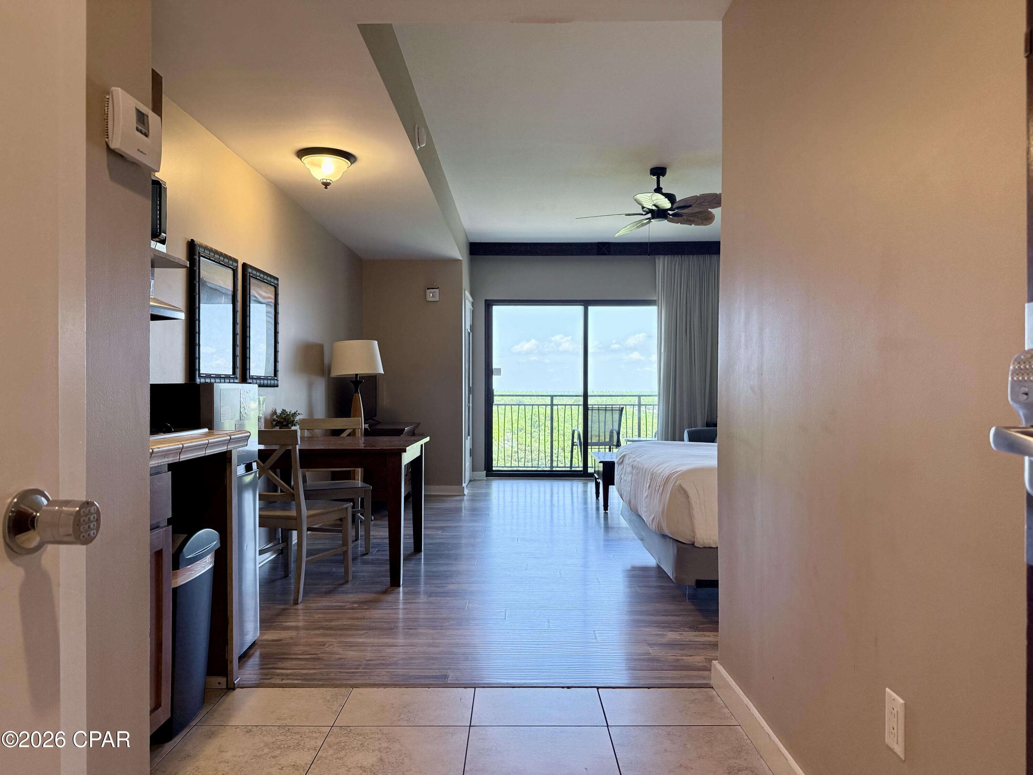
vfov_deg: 56.8
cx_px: 516
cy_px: 388
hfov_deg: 71.6
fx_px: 716
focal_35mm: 24
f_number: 1.78
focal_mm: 6.76
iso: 200
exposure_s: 1/178
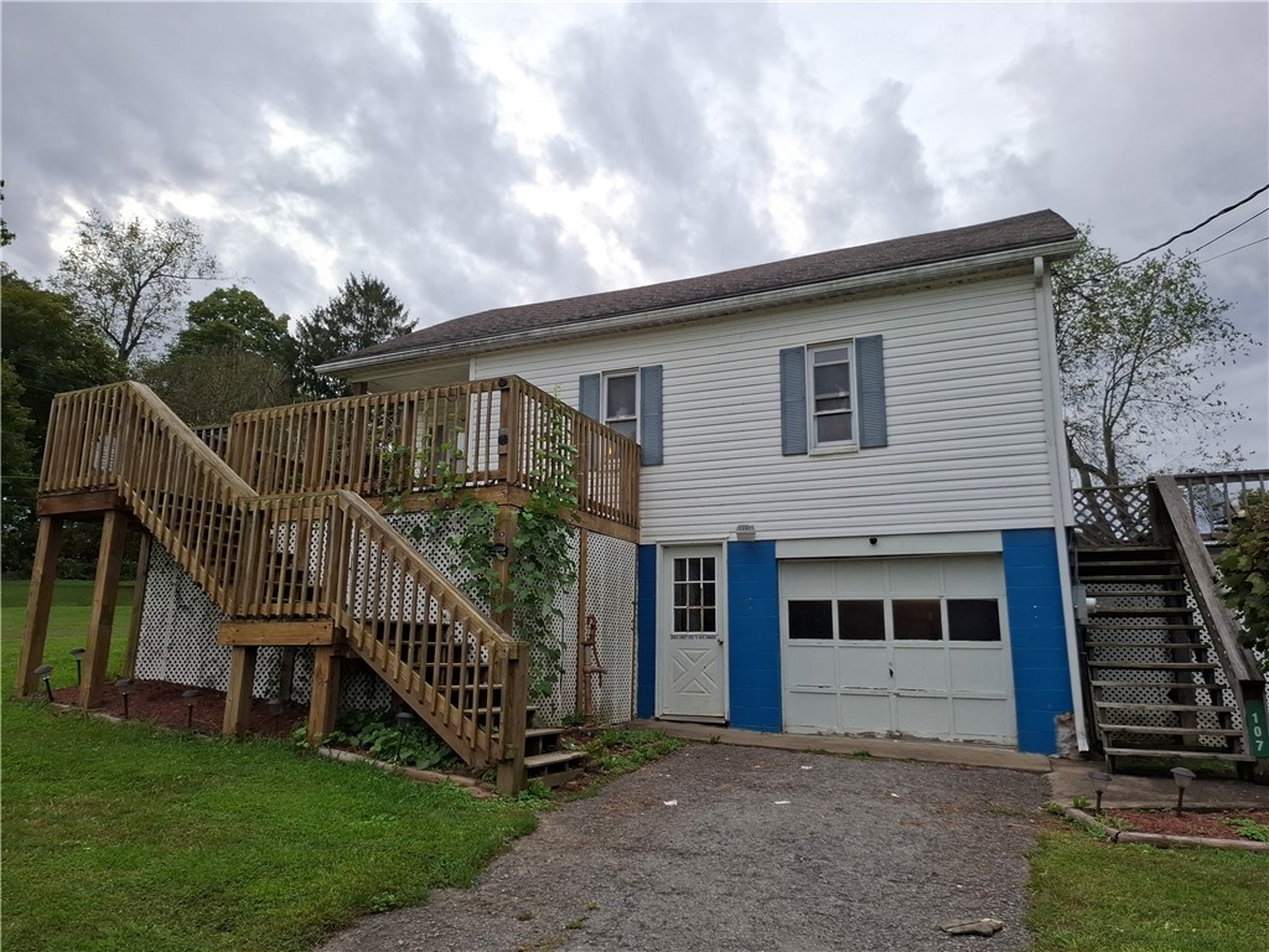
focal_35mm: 23
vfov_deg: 58.9
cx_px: 634
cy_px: 476
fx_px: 843
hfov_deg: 73.9
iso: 50
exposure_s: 1/848
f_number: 1.8
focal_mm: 5.54
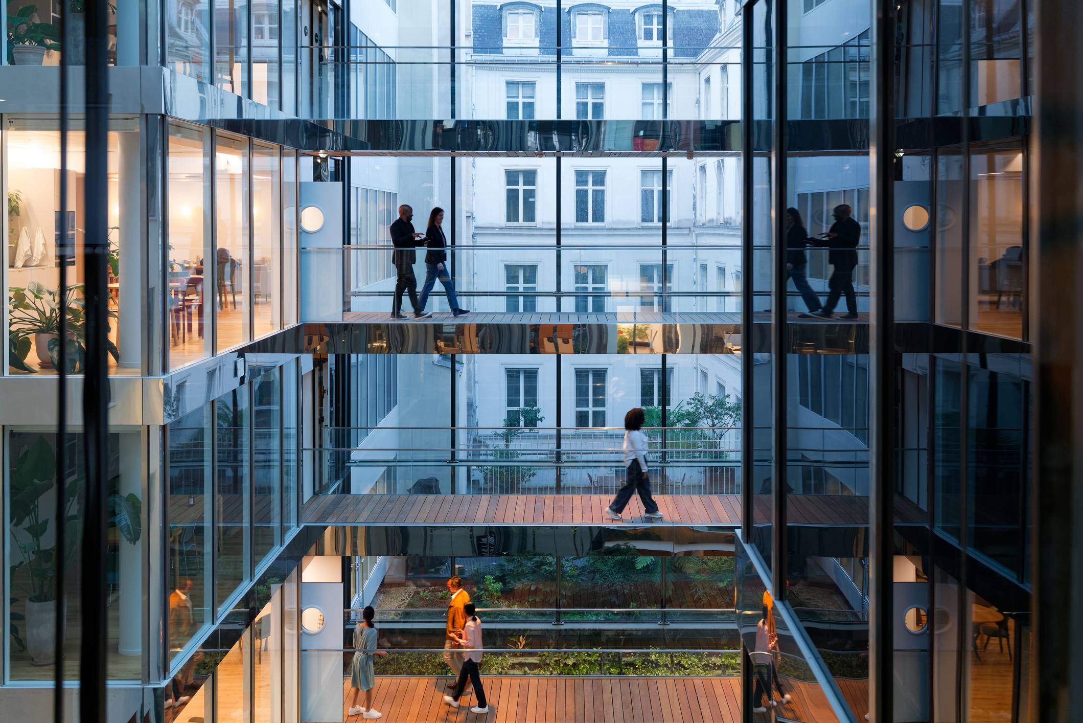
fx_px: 1023
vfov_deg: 38.9
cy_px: 362
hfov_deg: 55.8
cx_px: 542
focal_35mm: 34
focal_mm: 34
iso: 800
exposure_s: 1/40
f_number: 2.8
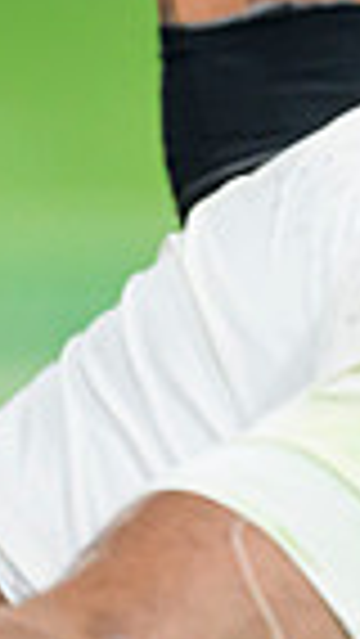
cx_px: 754
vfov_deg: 1.0
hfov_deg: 0.6
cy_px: 7
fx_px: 36646
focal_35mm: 2162
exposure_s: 1/2000
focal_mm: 400
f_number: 2.8
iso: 3200
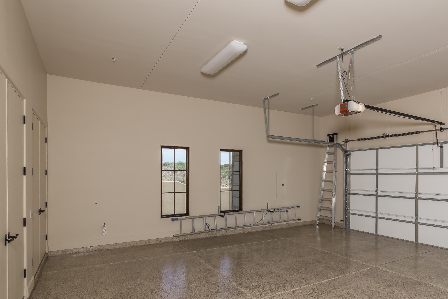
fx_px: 274
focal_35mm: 22
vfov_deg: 56.8
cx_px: 264
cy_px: 178
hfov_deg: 77.9
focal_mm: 16
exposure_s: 1/90
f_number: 8
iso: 100
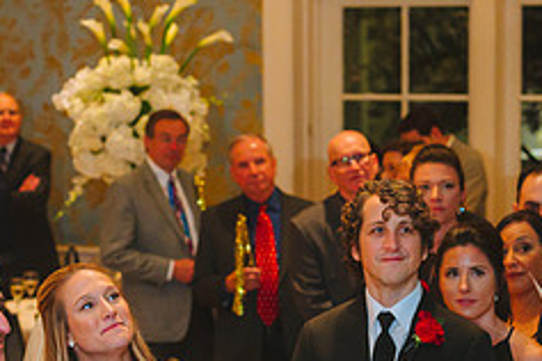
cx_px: 272
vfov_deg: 8.0
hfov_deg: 12.0
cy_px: 258
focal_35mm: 171
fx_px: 2574
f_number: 2.8
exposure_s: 1/100
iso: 3200
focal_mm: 70
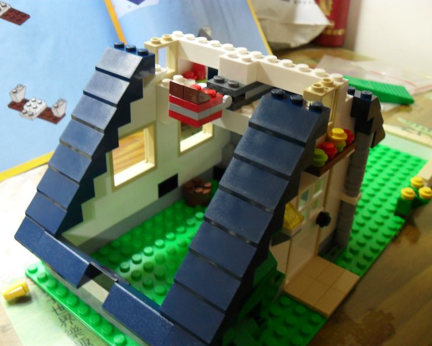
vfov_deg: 40.1
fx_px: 473
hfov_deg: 49.1
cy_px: 174
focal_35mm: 37
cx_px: 215
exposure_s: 1/10
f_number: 2.8
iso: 200
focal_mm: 6.2
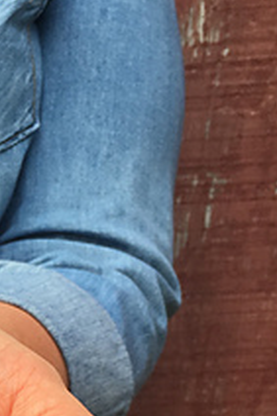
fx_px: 1052
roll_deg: -0.9
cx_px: -189
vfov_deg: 22.1
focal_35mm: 91
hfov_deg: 13.7
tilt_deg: -11.4
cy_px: 338
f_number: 2.2
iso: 25
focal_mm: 4.15
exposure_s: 1/377
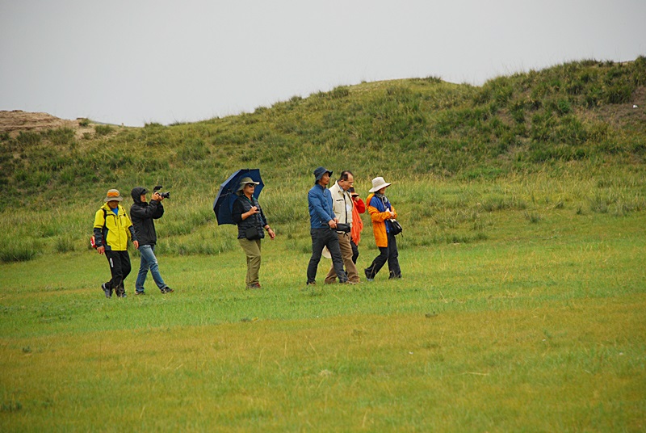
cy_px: 216
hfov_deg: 10.1
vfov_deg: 6.8
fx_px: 3639
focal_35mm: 202
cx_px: 323
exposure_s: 1/500
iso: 400
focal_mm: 135
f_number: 6.3
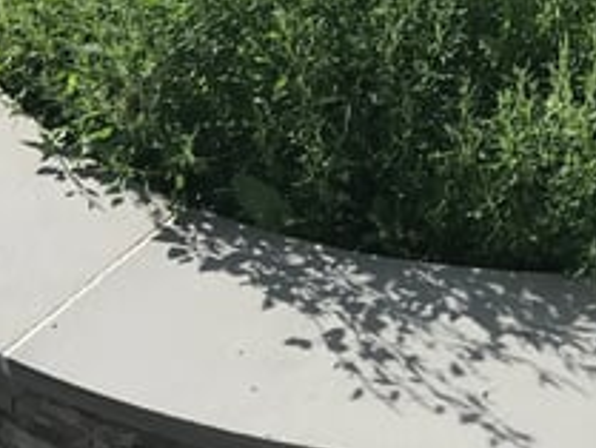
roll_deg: -1.6
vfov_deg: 13.8
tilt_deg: -25.0
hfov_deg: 18.2
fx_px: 1774
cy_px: -143
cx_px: 696
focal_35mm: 103
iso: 20
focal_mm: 3.99
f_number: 1.8
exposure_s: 1/2128
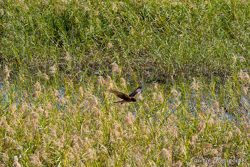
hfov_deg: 3.1
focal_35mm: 673
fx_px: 4673
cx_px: 124
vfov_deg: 2.0
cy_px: 75
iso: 450
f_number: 8
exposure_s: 1/1250
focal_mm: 260
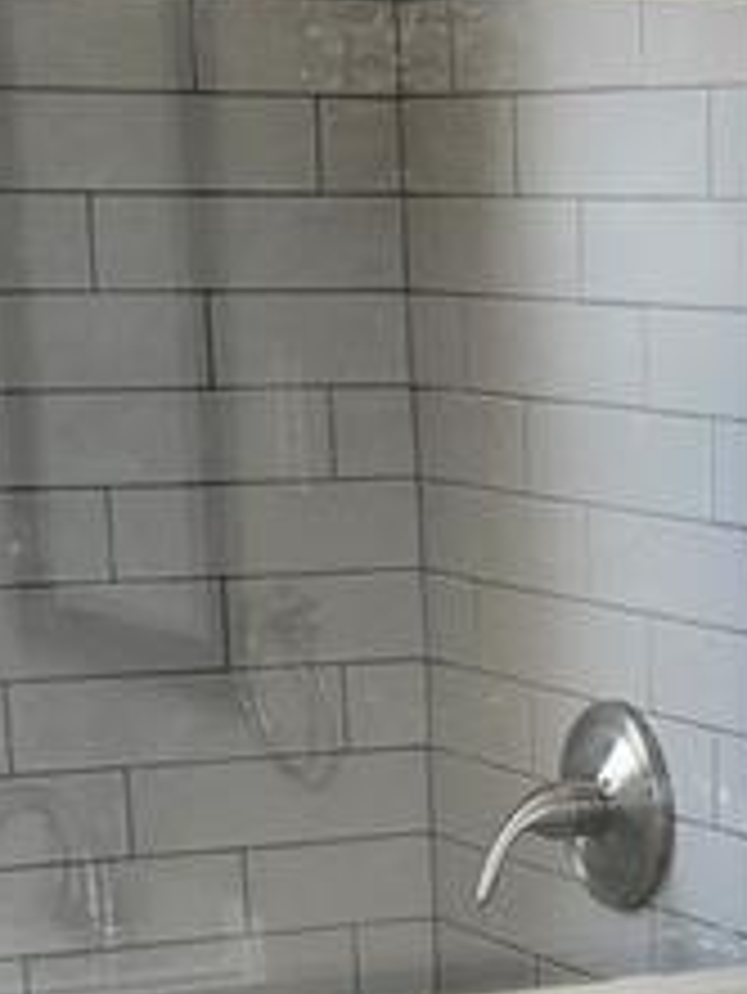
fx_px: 3593
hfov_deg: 11.7
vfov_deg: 14.8
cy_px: 1421
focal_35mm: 125
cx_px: 850
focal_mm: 6.4
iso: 160
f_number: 1.8
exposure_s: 1/180
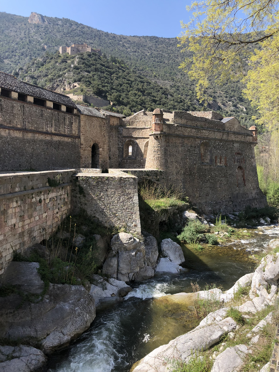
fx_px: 301
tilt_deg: -4.0
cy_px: 186
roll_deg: -0.5
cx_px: 140
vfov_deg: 63.4
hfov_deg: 49.7
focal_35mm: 28
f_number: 1.8
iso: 20
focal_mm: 4
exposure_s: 1/1600
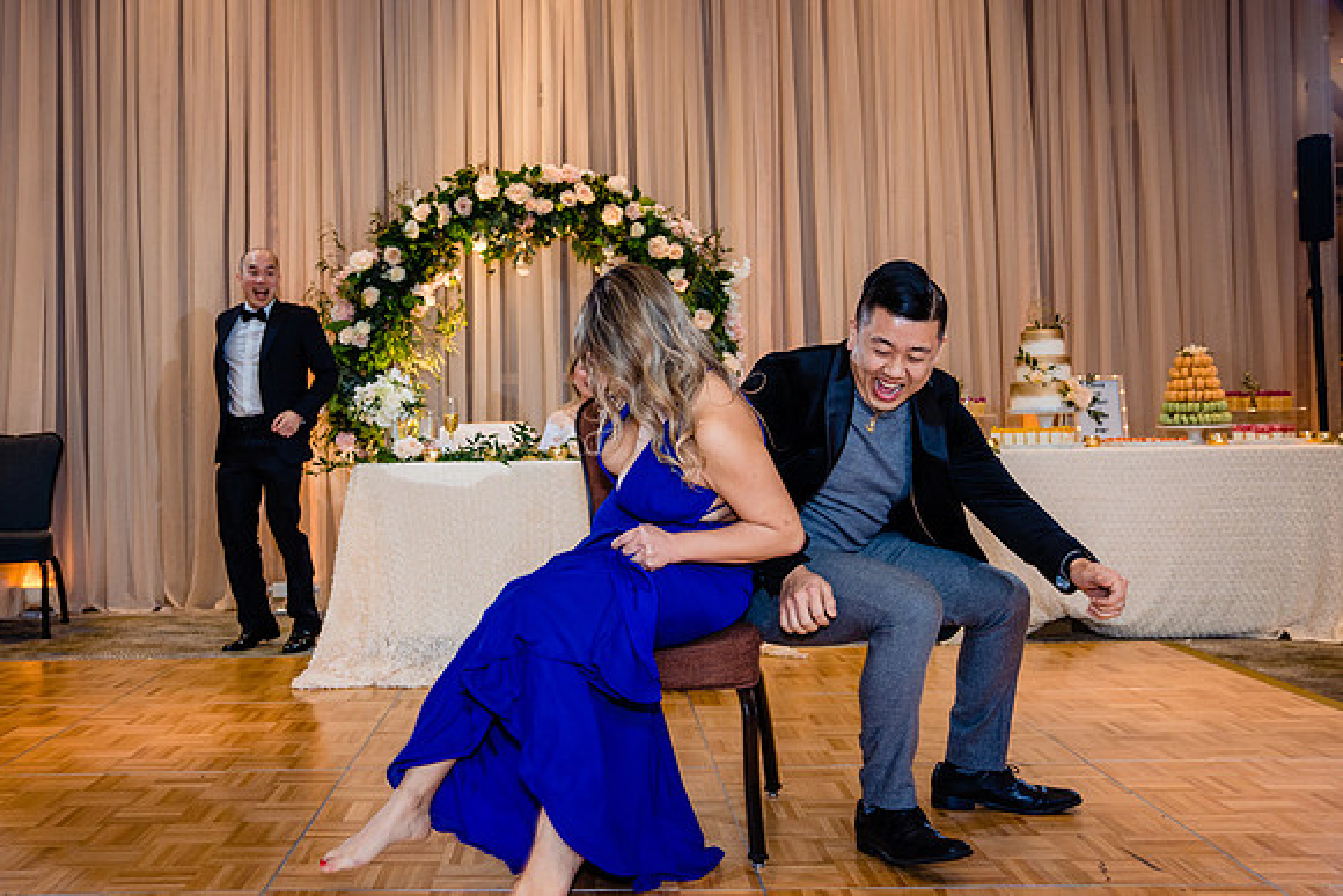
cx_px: 560
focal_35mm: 37
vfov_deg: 35.6
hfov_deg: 51.3
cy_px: 374
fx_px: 1393
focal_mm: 32
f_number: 4
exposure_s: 1/160
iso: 1000
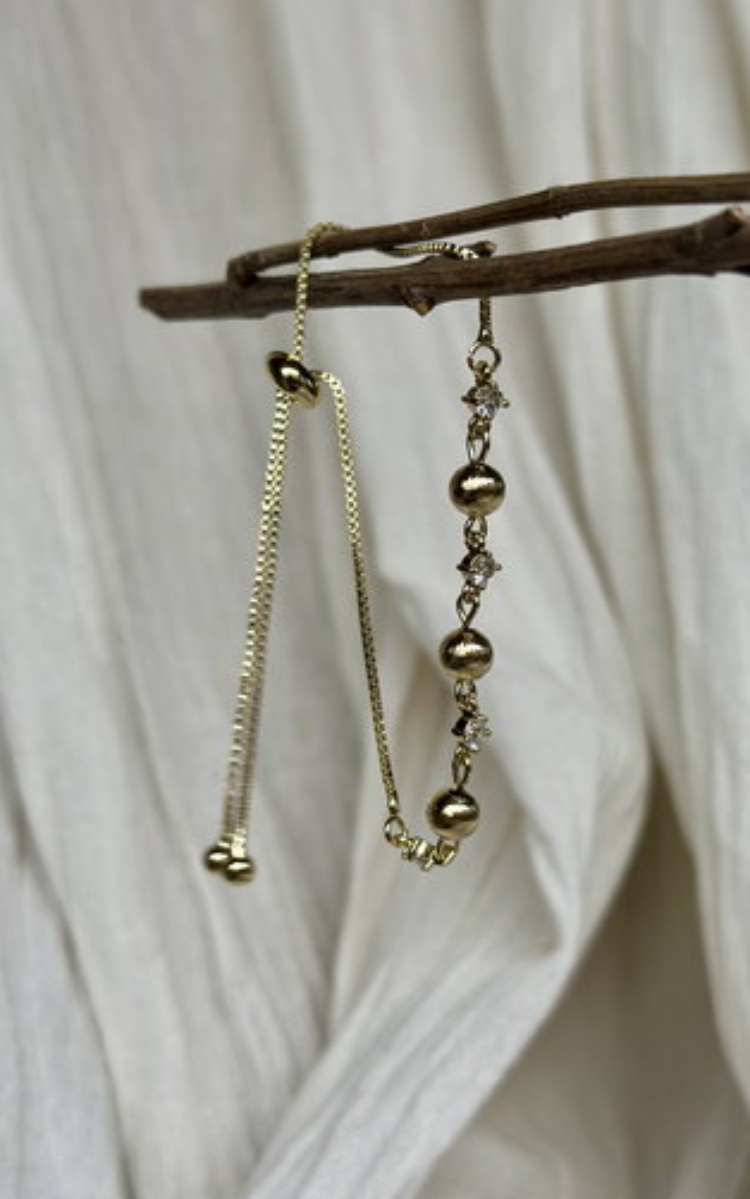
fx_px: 1765
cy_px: 608
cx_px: 456
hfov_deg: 23.9
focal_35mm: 54
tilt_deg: -5.6
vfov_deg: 37.5
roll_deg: +0.1
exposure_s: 1/78
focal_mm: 6.86
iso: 125
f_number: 1.78
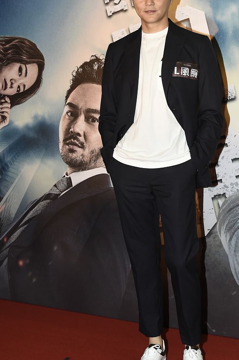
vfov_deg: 34.1
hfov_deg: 23.2
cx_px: 162
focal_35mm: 58
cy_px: 115
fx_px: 578
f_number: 7.1
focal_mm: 38
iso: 1600
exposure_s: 1/200
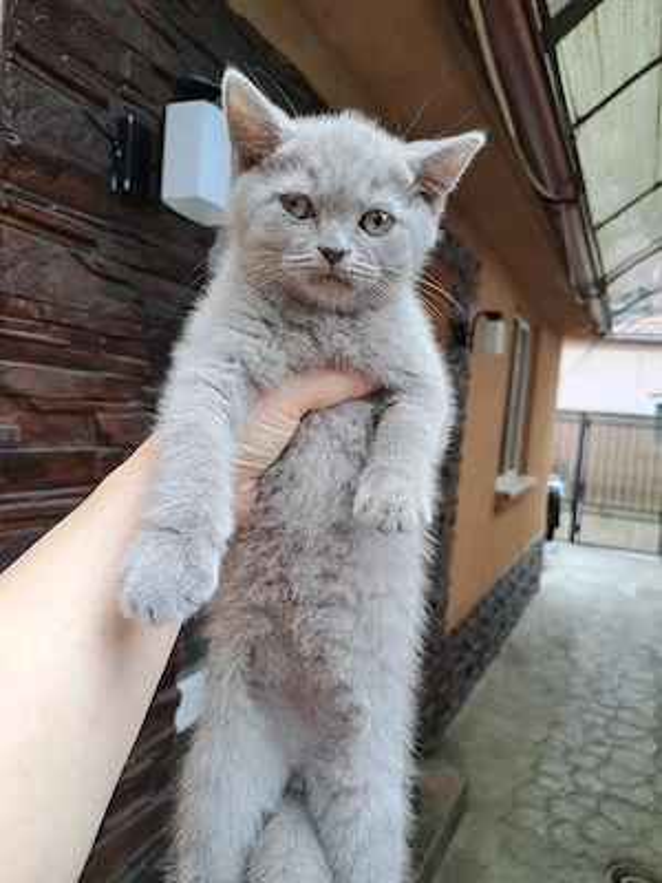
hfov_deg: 56.8
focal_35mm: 24
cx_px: 331
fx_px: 612
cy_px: 442
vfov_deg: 71.6
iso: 50
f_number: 1.8
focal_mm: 5.23
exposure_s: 1/50
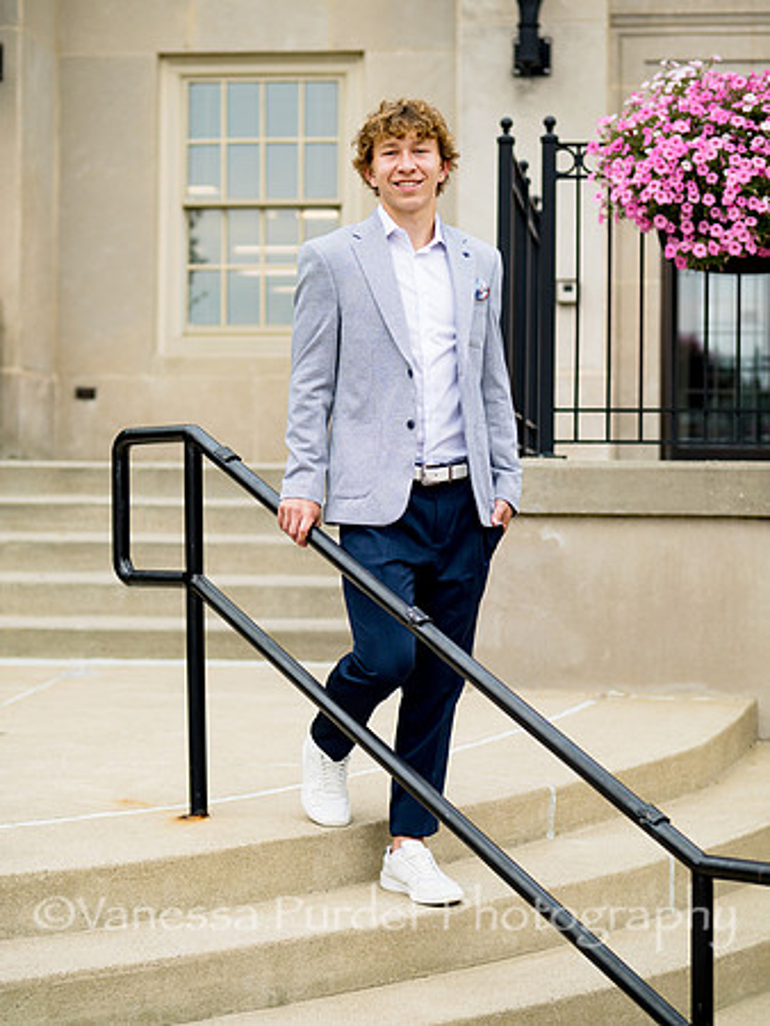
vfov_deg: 22.7
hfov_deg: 17.2
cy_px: 513
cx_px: 385
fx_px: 2548
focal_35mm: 86
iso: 100
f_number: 1.8
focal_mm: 43
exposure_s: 1/500
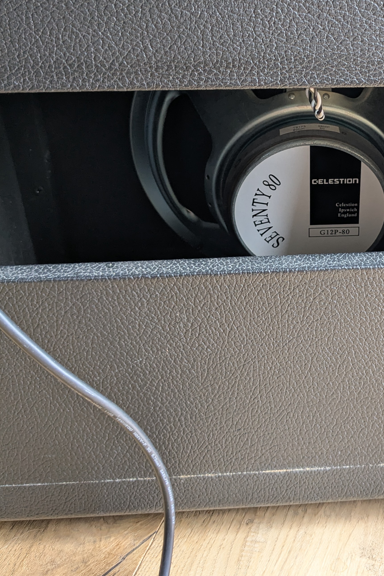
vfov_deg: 43.7
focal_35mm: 44
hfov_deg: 29.5
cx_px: 334
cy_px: 183
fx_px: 704
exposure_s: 1/33.3
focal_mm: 4.38
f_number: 1.73
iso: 48
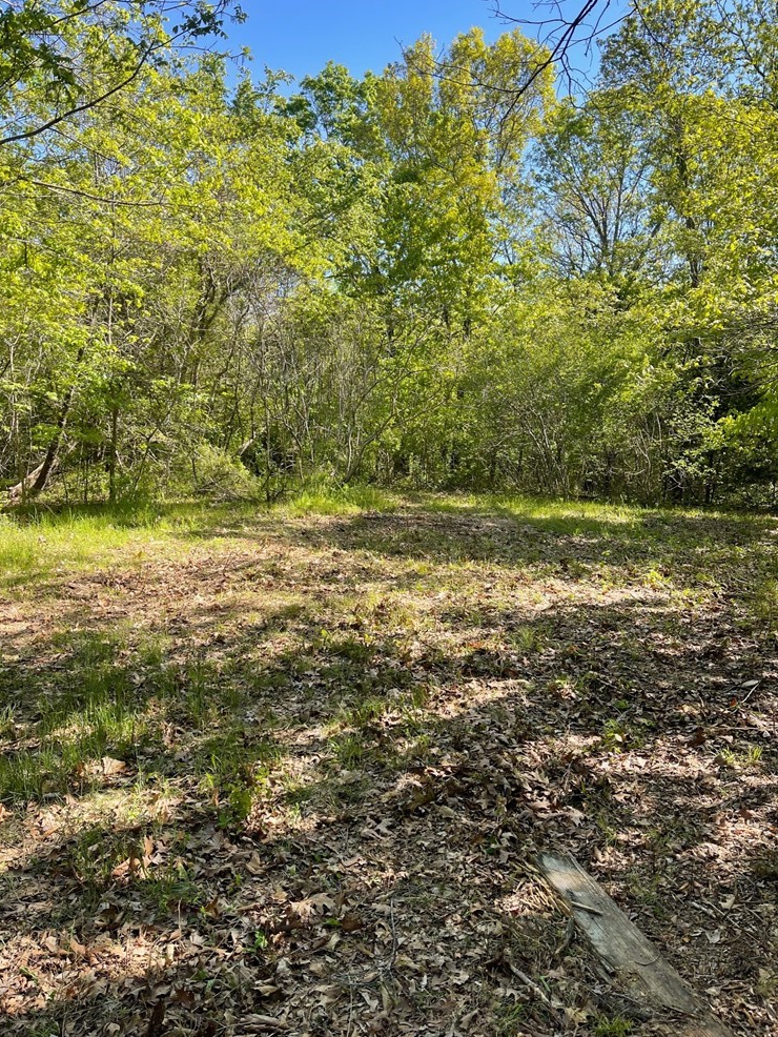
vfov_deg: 65.3
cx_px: 393
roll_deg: -3.9
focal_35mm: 27
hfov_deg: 51.4
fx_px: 809
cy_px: 504
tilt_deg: -7.4
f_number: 1.6
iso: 32
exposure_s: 1/592
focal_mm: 5.1
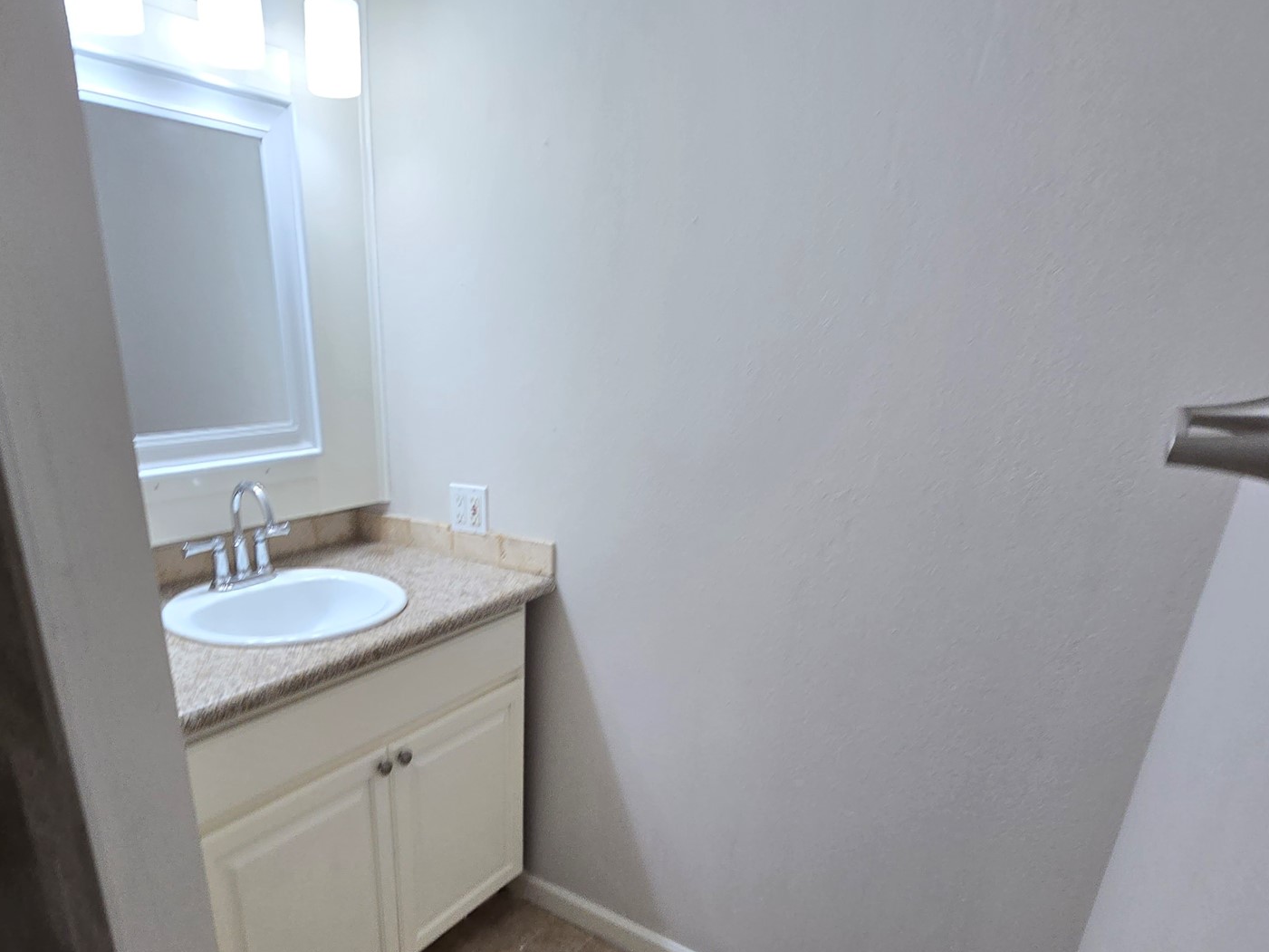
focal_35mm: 19
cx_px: 485
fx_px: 697
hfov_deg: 83.2
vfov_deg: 66.4
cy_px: 650
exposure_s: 1/60
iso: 80
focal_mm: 2.2
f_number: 2.2
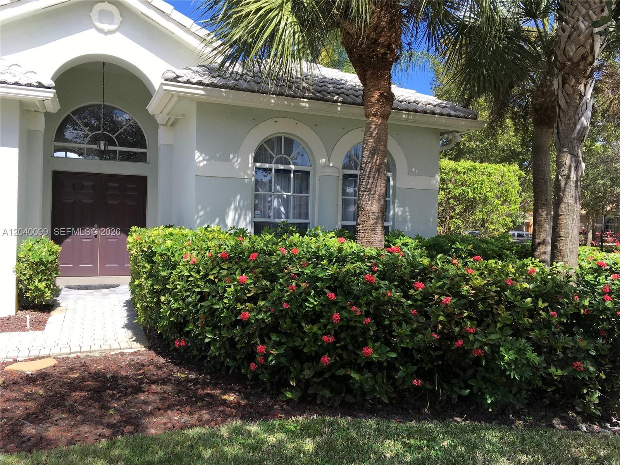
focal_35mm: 29
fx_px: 519
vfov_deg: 48.2
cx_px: 310
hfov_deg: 61.7
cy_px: 232
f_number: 2.2
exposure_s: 1/801
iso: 25
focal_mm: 4.15
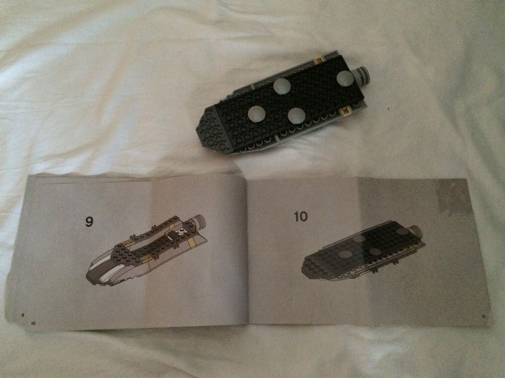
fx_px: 423
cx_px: 252
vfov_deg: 48.2
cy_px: 189
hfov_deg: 61.7
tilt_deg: -75.9
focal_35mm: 29
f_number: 2.2
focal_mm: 4.15
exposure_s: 1/17
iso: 640
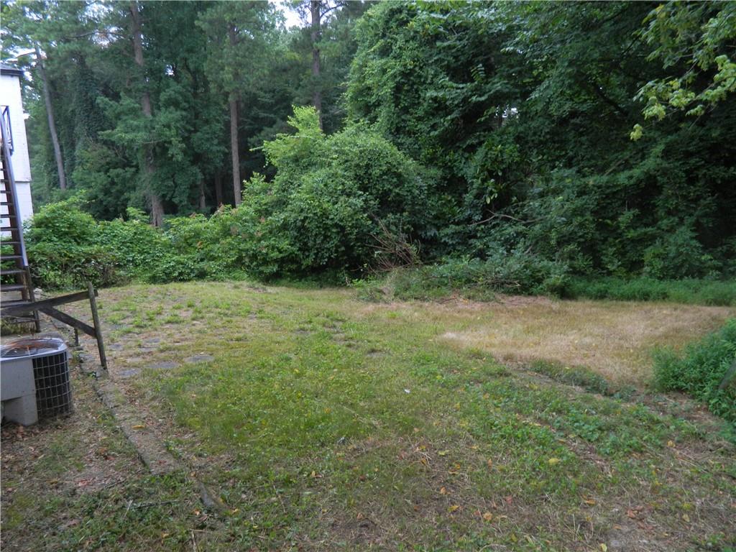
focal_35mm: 25
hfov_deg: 69.4
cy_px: 276
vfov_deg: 54.9
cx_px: 368
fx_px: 532
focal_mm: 4.5
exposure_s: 1/30
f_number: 3.1
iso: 200
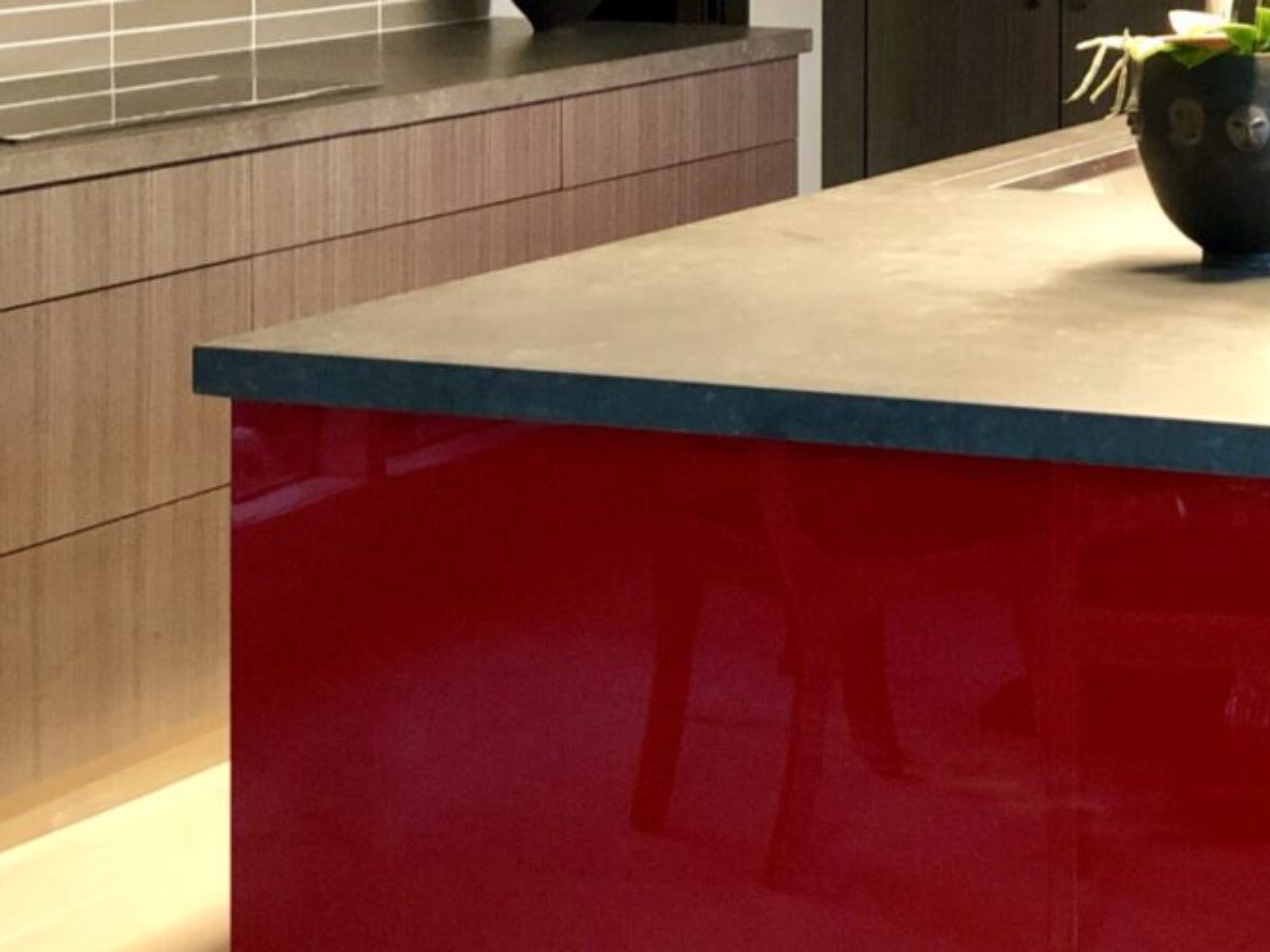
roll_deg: -0.5
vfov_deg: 13.3
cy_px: 145
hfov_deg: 17.5
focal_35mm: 111
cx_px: 1148
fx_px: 4072
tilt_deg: -5.0
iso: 160
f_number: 2.4
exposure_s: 1/15
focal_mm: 6
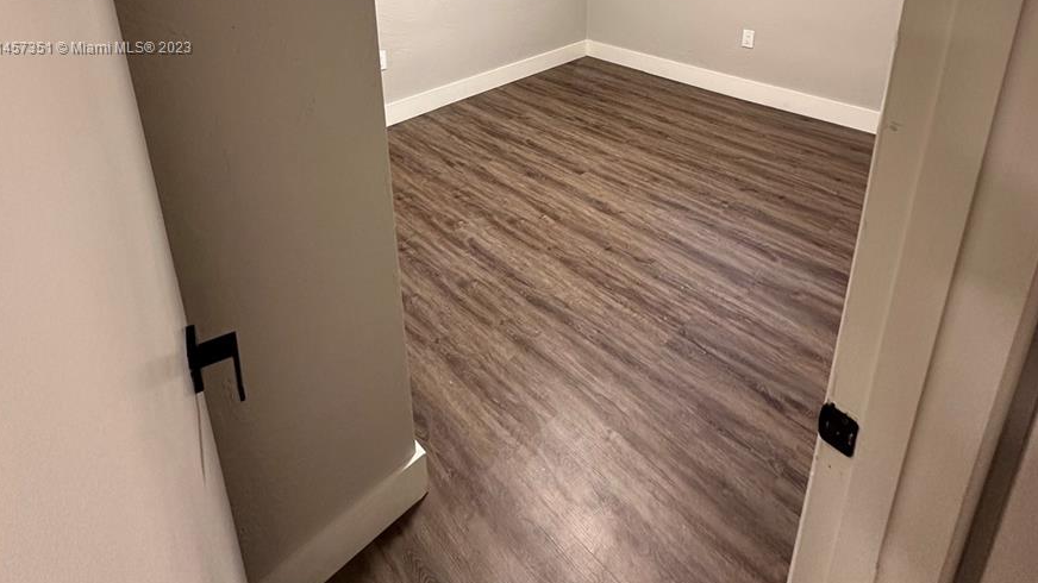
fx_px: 578
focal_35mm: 21
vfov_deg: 47.6
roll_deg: +0.1
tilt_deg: -17.4
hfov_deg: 83.8
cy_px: 49
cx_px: 509
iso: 250
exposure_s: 1/60
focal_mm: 2.22
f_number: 2.2
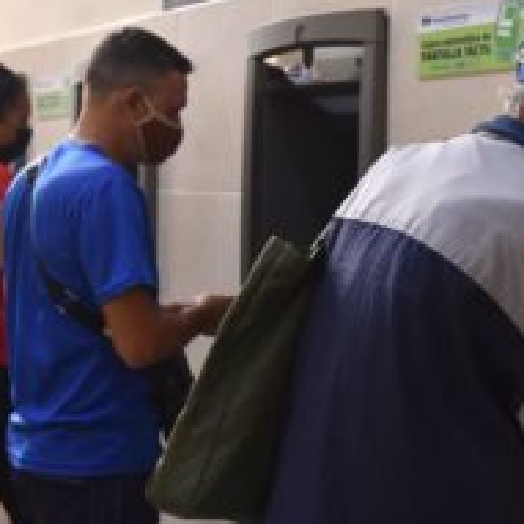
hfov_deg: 24.9
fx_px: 1182
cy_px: 195
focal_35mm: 69
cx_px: 343
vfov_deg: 24.9
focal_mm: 38
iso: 1600
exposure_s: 1/200
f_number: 4
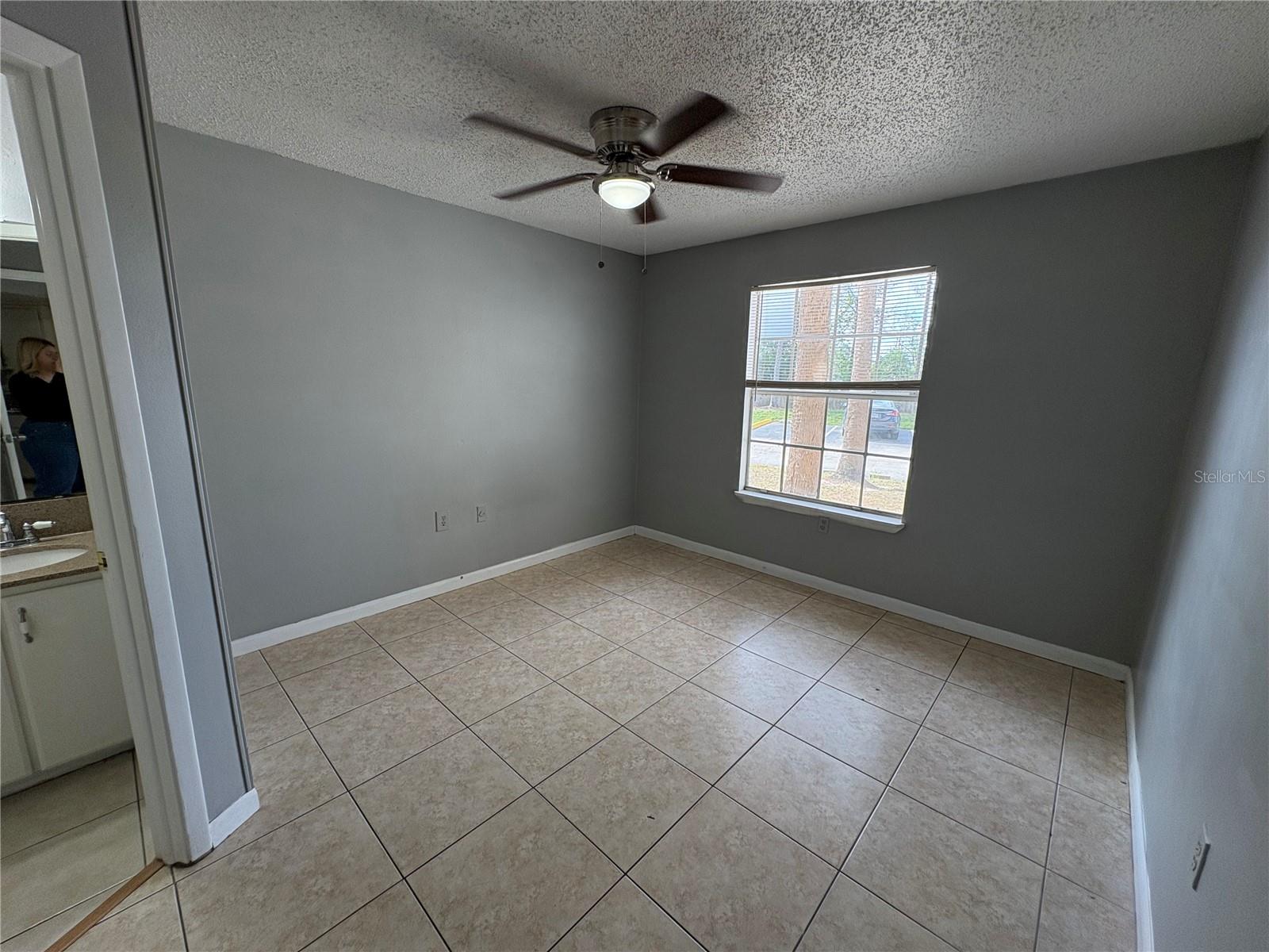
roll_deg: -1.2
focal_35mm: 14
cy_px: 476
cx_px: 634
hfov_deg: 102.1
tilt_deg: -11.4
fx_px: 513
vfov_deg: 85.7
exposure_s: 1/128
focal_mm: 2.22
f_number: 2.2
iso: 100
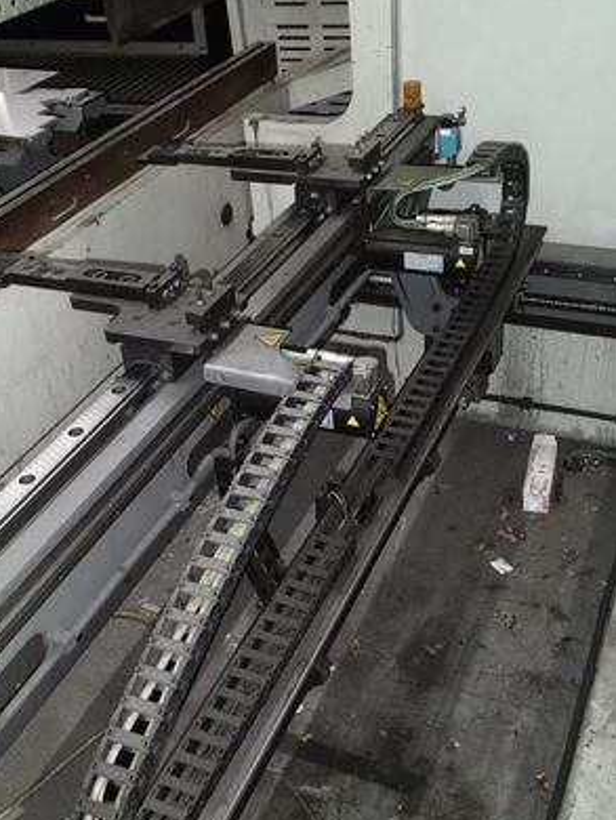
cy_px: 412
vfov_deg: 45.7
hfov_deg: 35.2
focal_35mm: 41
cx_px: 305
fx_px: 972
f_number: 2.8
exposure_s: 1/40
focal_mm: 7.34
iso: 200
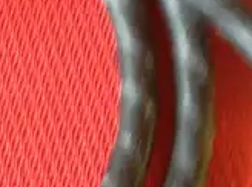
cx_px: -332
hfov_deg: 8.5
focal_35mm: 214
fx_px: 1553
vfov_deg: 6.8
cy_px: 254
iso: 100
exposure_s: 1/15
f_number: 2.4
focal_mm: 4.28
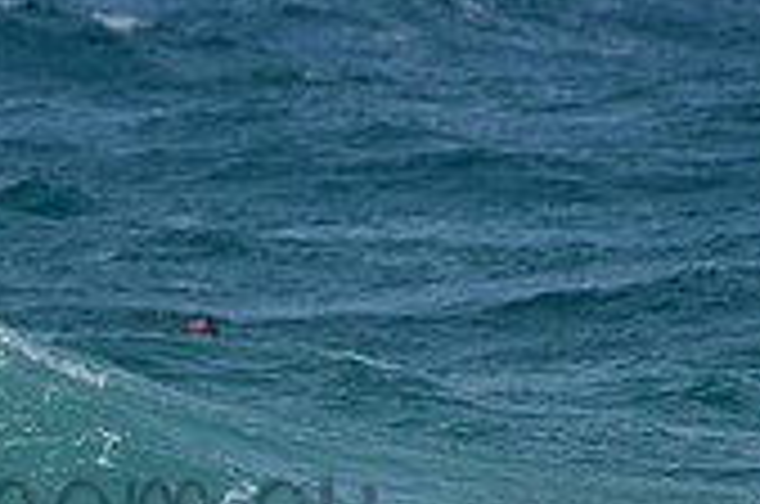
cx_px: -336
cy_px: 336
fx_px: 44460
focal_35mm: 2110
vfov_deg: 0.6
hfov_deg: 1.0
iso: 64
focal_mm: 500
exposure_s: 1/2000
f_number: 5.6
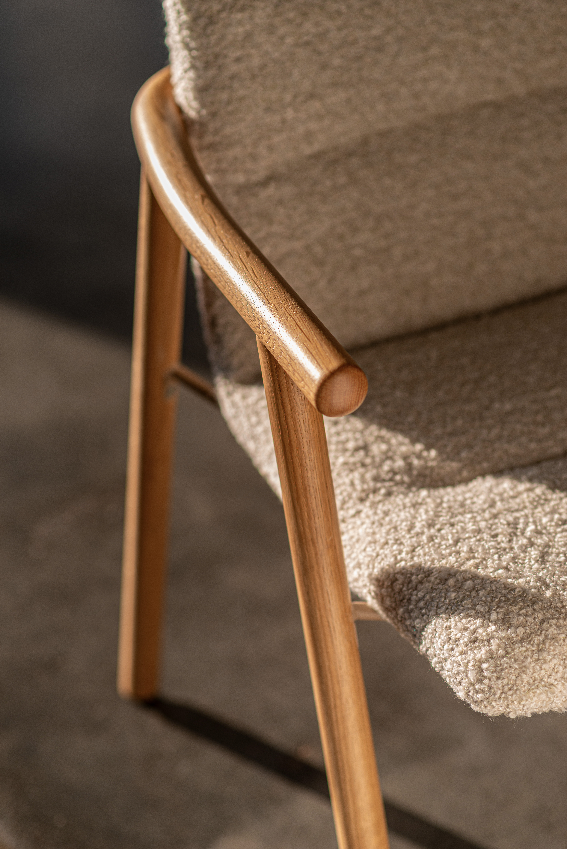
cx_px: 284
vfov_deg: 23.9
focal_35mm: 85
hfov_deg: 16.1
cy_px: 424
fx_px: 2006
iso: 100
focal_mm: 85
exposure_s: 1/320
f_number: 2.5
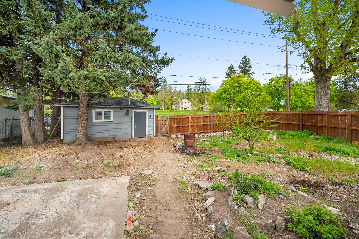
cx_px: 180
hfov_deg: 104.3
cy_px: 120
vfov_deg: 81.2
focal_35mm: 14
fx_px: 140
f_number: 8
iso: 100
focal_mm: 14
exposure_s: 1/40
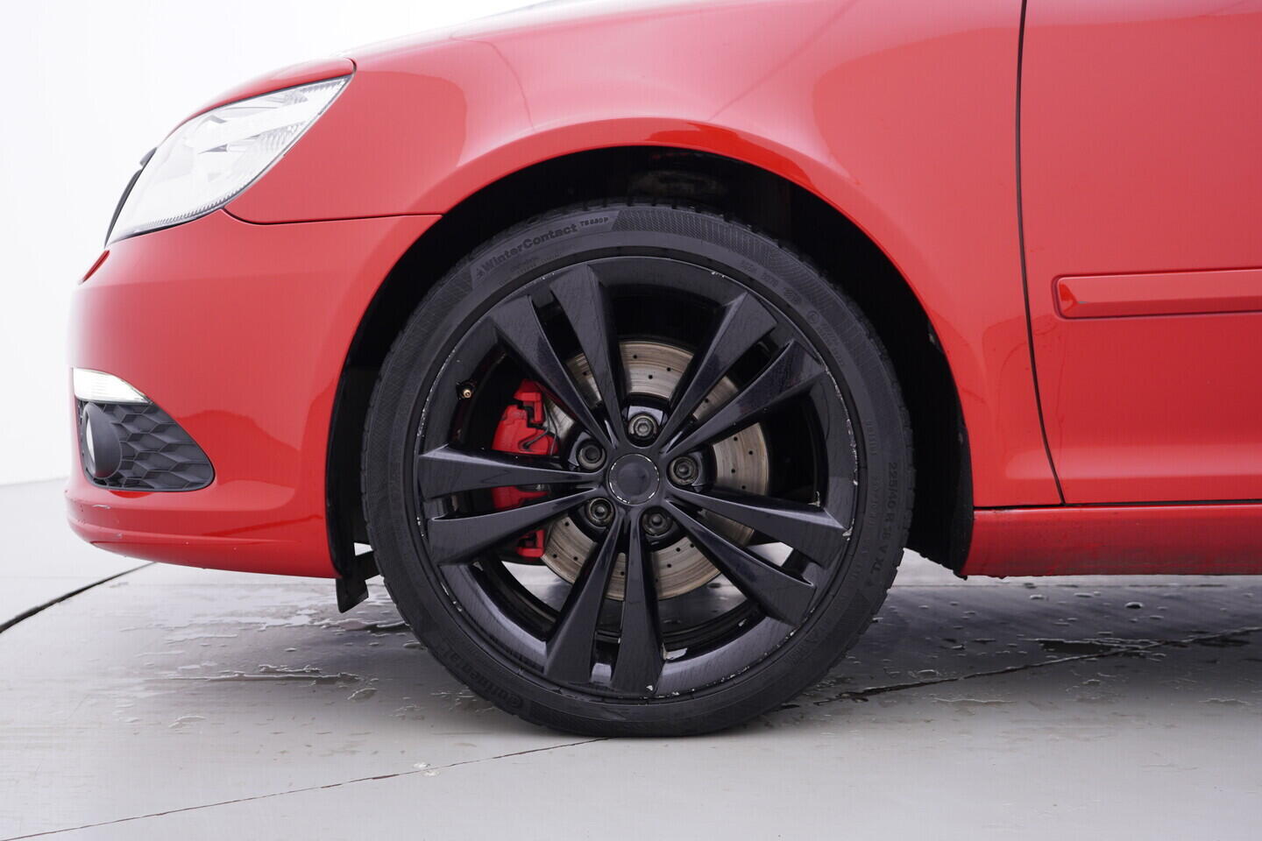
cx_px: 631
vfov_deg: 36.9
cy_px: 420
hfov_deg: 53.1
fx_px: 1262
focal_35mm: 36
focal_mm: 24
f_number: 3.2
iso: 125
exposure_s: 1/50
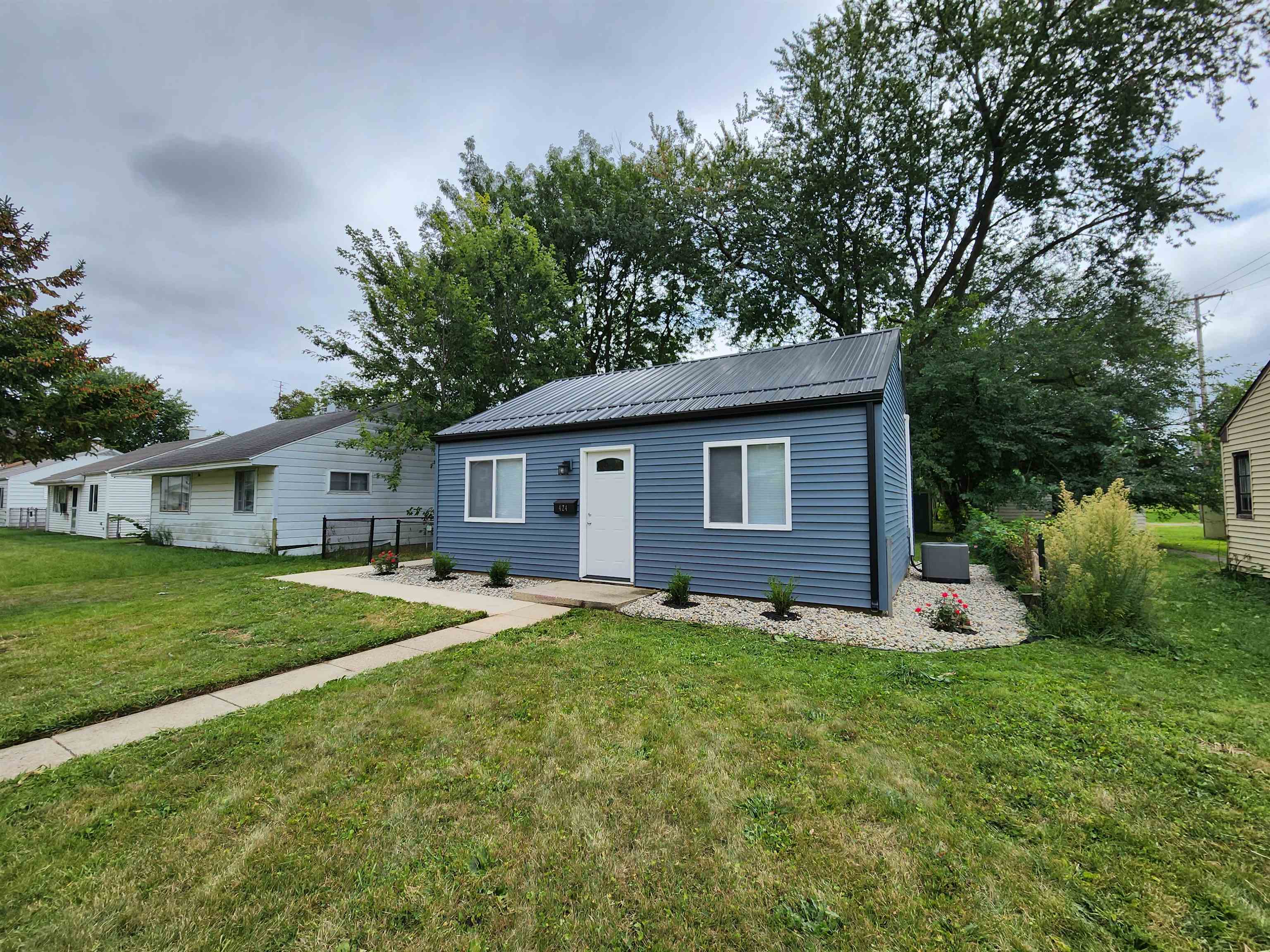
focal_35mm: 13
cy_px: 476
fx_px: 477
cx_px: 635
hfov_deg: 106.2
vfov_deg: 89.9
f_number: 2.2
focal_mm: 2.2
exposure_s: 1/2038
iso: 50
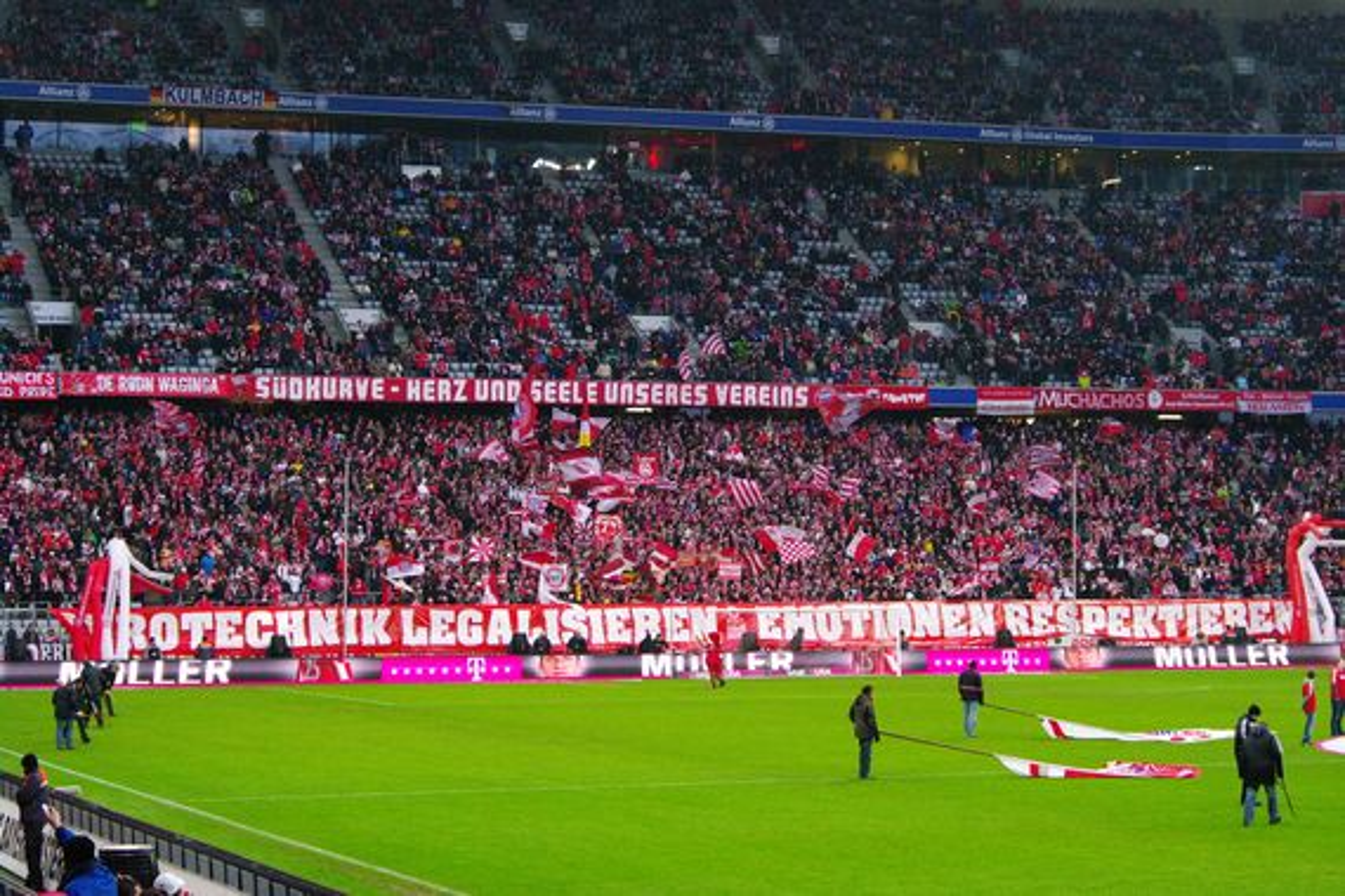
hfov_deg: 21.6
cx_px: 672
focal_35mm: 94
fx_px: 3530
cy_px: 448
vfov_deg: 14.5
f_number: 6.7
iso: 1600
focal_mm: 63
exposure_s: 1/125
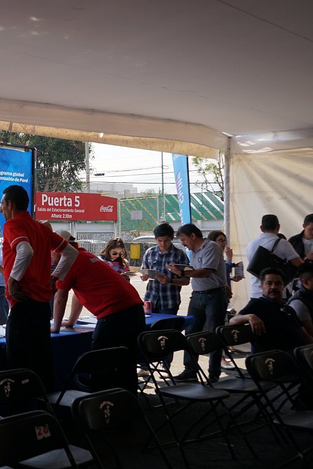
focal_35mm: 49
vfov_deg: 40.3
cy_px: 264
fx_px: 639
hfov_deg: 24.9
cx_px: -61
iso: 100
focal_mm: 29
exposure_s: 1/200
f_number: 7.1
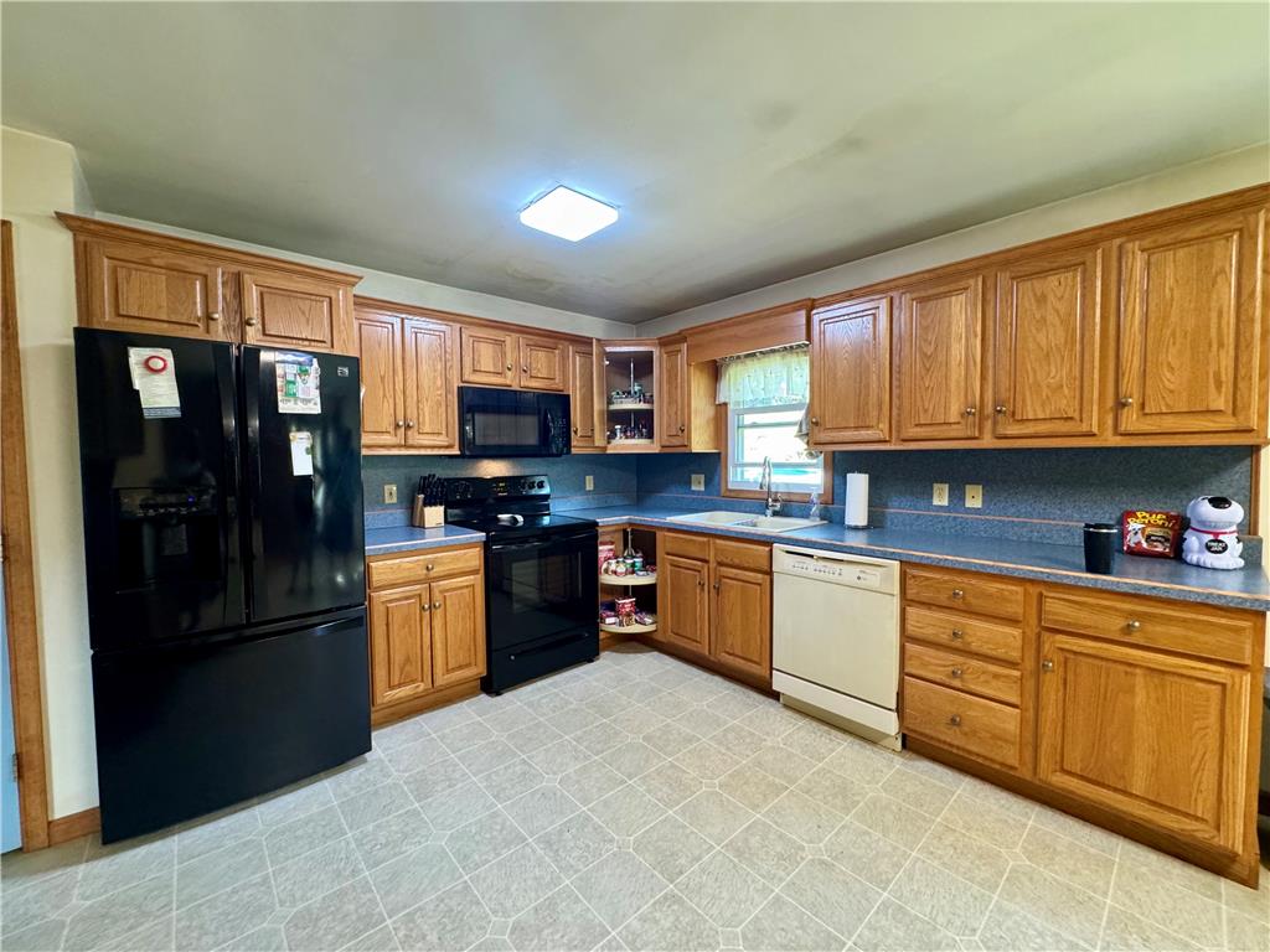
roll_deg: +0.6
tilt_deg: -3.5
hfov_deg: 102.1
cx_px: 635
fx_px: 514
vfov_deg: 85.7
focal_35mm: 14
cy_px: 476
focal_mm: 2.22
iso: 320
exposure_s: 1/45
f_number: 2.2
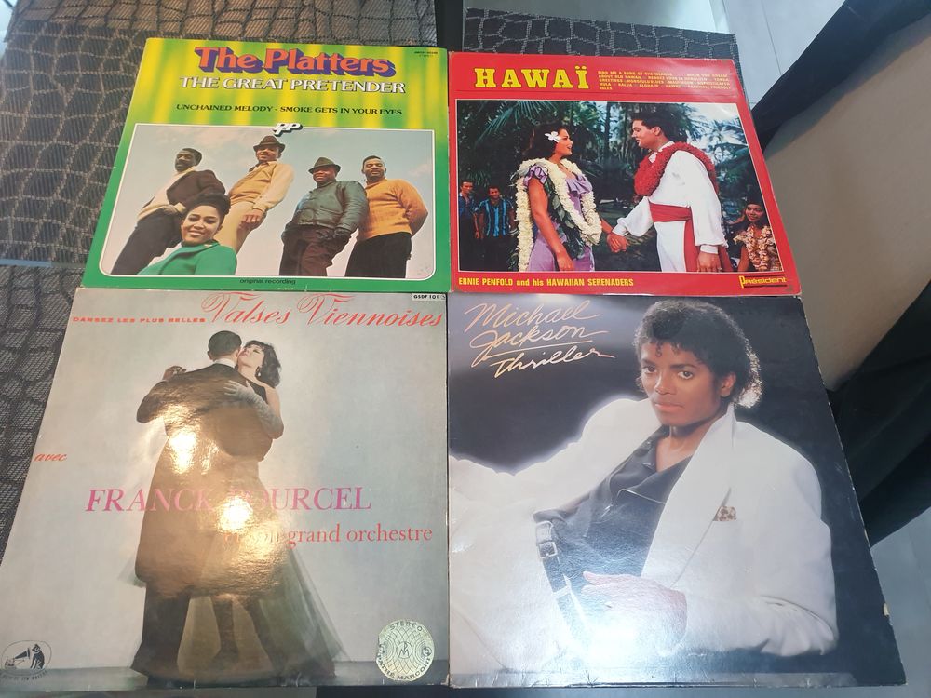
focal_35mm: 26
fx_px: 699
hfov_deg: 67.3
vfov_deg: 53.1
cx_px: 466
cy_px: 349
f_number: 2.4
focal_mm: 4.3
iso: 250
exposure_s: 1/28
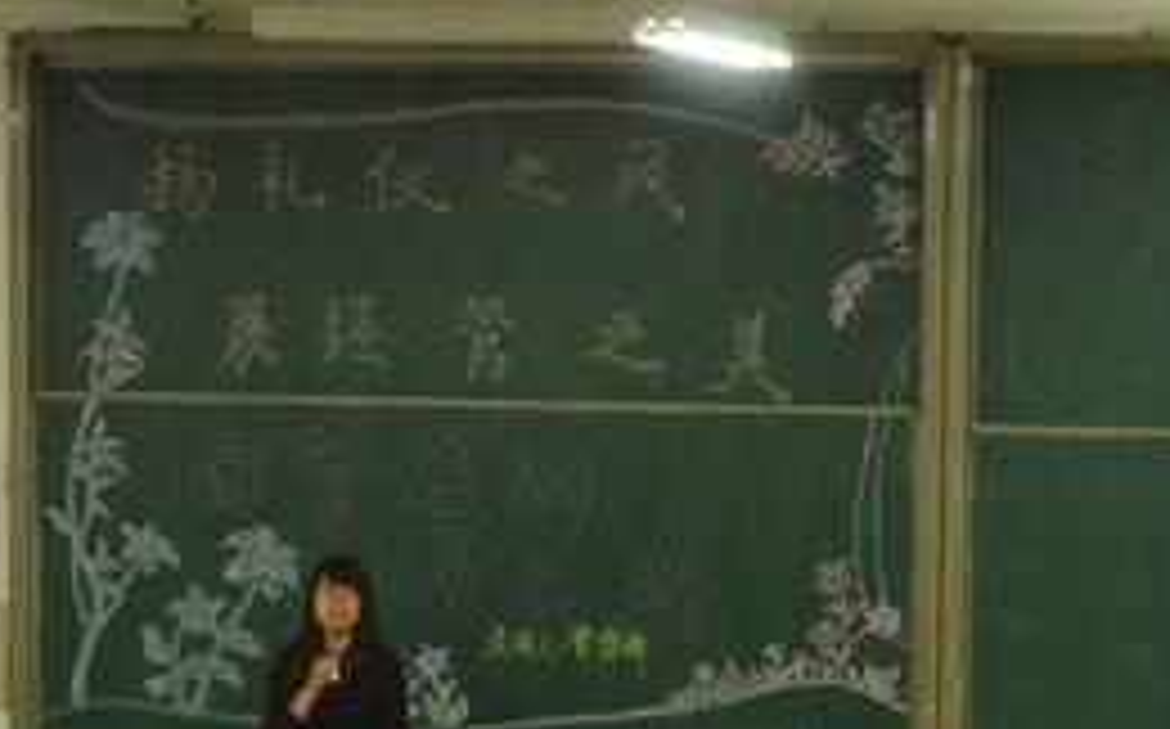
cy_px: 551
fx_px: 4327
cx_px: 585
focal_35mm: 136
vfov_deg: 9.6
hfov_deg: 15.4
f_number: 14
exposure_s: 1/15
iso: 6400
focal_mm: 55
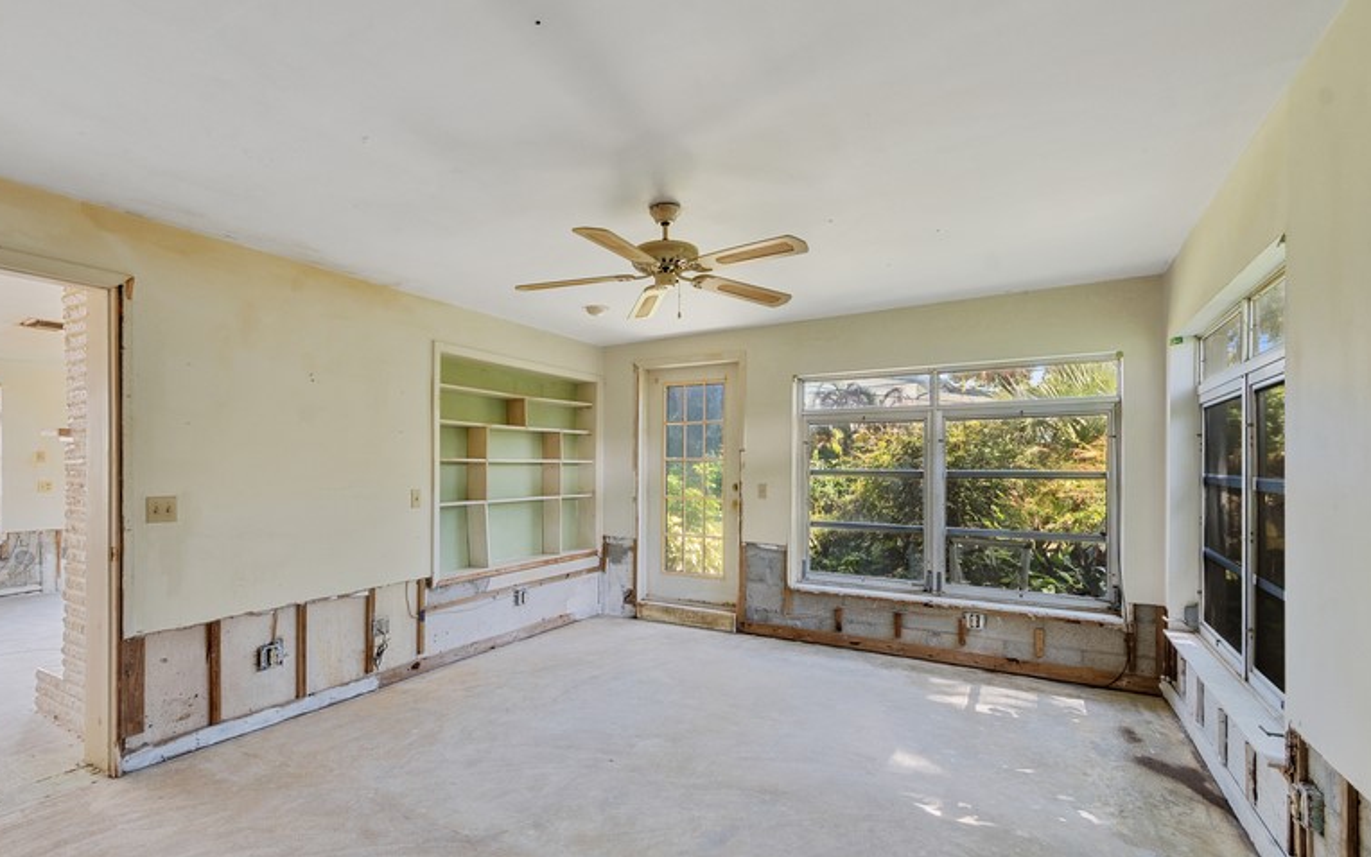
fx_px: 598
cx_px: 664
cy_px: 447
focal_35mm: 16
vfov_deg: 71.3
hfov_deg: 97.8
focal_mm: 10
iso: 320
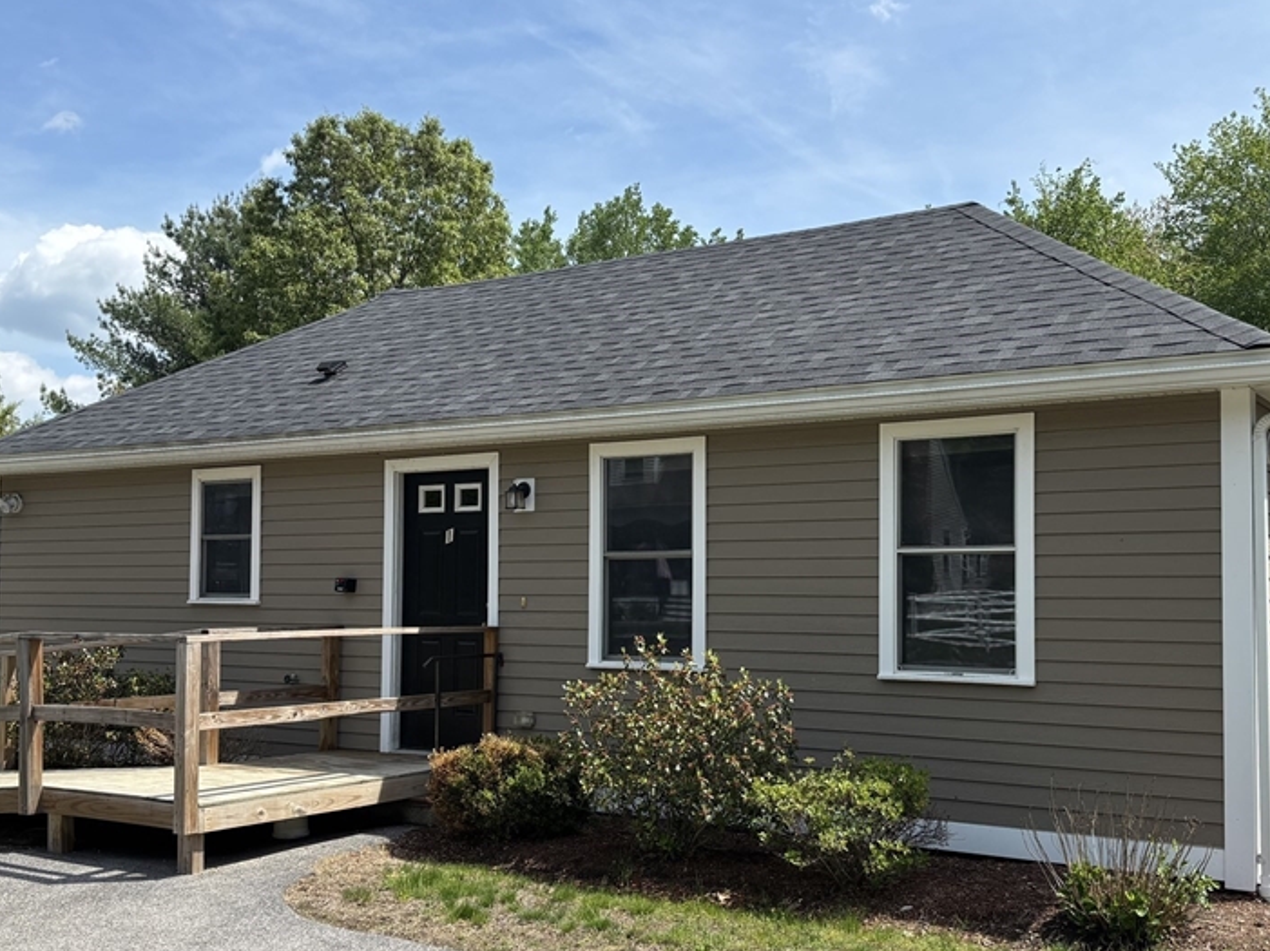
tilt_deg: +1.4
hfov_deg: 48.8
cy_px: 558
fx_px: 1393
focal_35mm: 38
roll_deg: -0.7
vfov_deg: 37.6
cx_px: 737
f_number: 1.6
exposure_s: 1/2513
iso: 50
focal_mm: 5.96
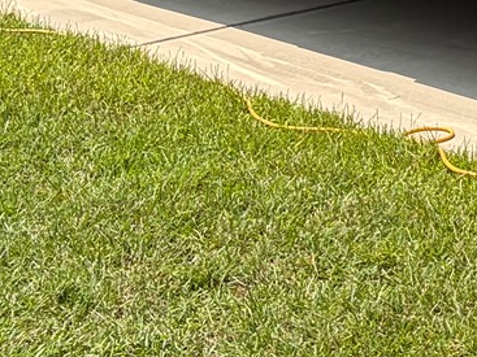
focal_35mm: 145
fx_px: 1997
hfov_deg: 12.9
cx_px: 720
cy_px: -457
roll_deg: +1.0
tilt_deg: +1.2
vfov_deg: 9.3
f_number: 1.6
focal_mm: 5.96
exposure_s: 1/2208
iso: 50
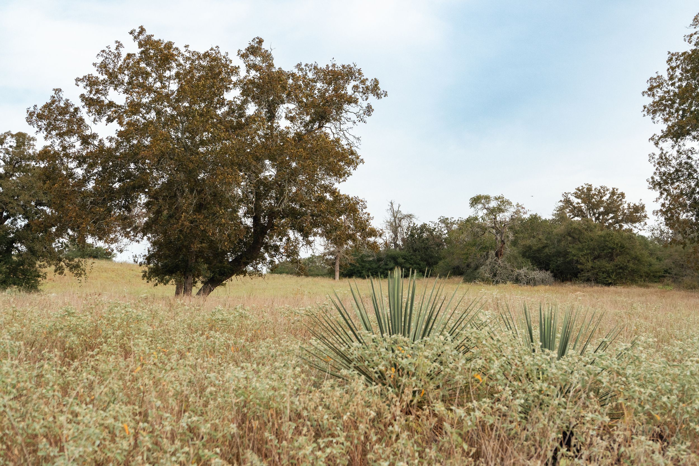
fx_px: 951
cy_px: 233
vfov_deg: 27.5
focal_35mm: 49
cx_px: 350
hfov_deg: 40.3
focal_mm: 49
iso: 1000
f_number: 7.1
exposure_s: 1/320
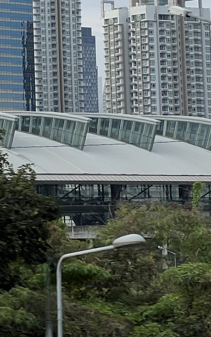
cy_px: 11
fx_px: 1951
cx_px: -216
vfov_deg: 9.8
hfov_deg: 6.0
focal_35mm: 212
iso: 32
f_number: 2.8
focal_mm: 9
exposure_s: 1/171
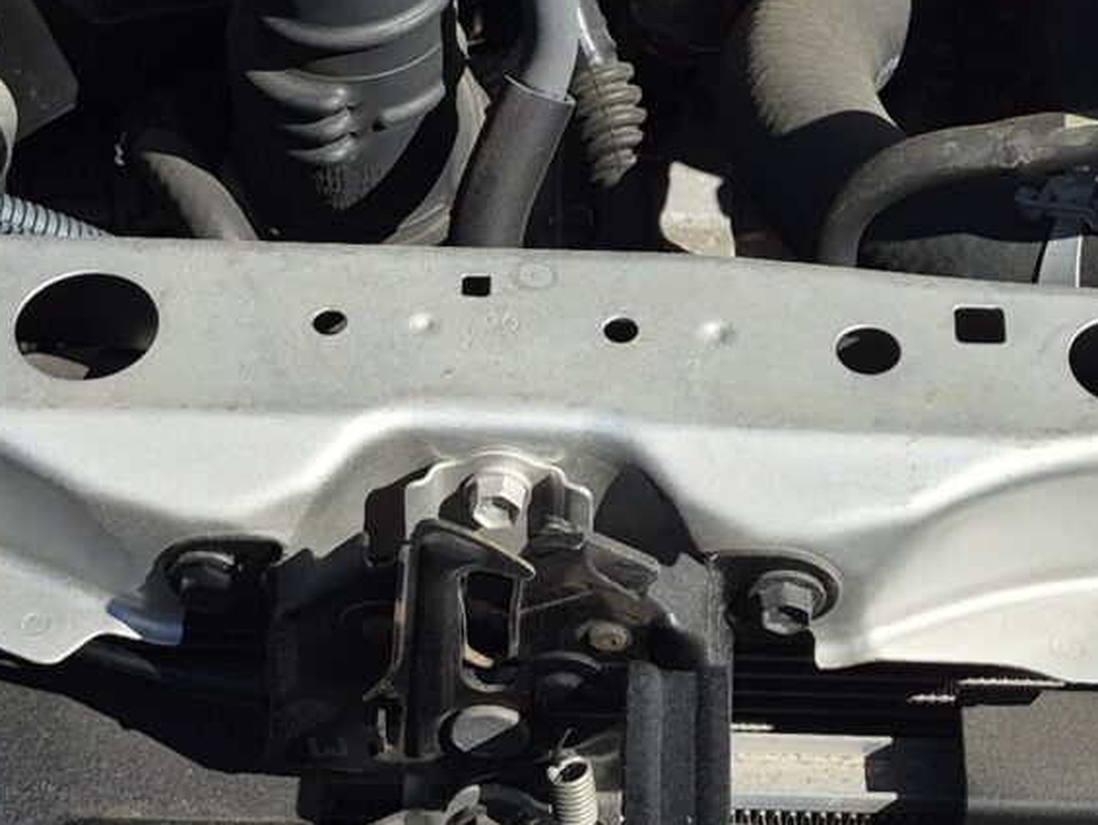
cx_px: 440
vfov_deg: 14.1
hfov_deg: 18.9
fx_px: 3300
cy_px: 132
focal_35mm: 104
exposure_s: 1/4768
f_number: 1.8
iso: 80
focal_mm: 5.4
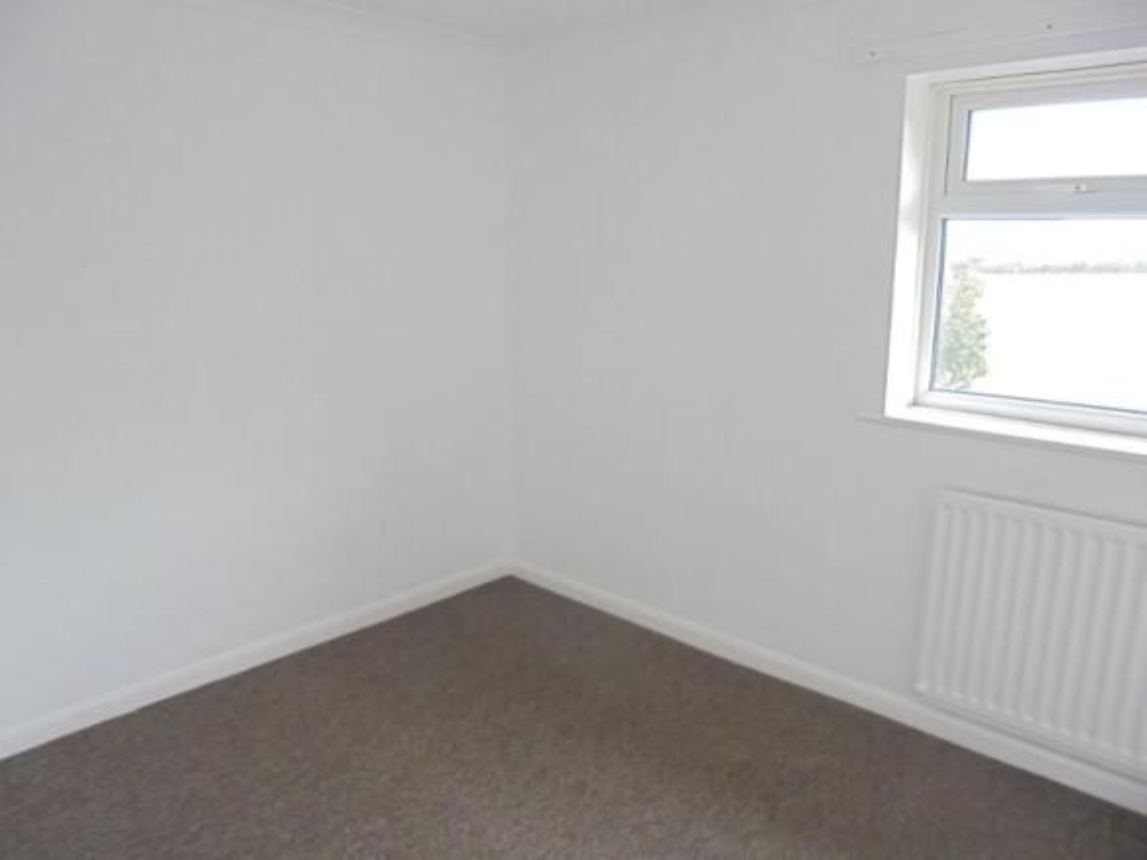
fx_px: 861
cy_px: 430
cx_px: 574
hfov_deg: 67.3
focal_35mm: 26
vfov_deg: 53.0
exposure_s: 1/30
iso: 320
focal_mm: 4.6
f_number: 3.5
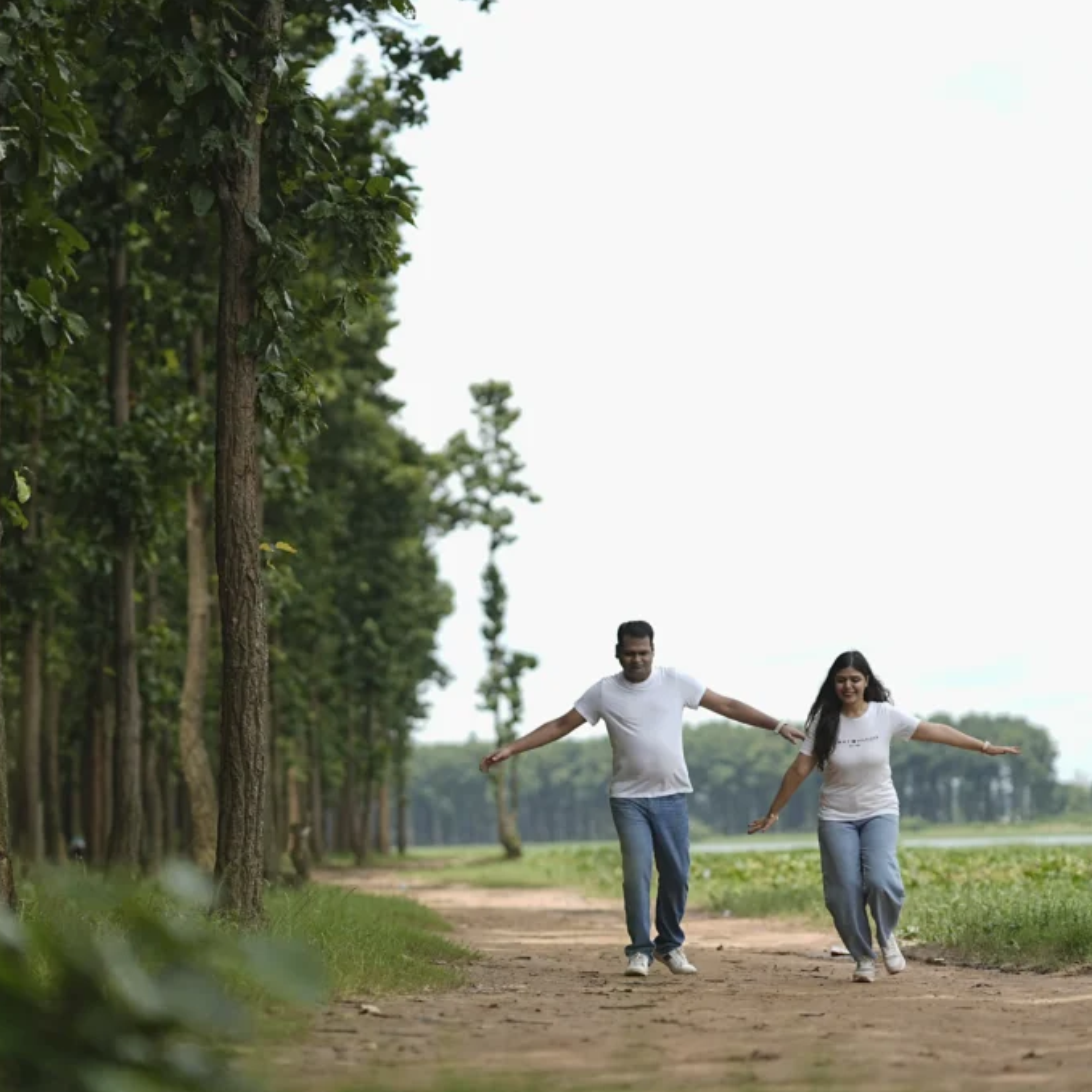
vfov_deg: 16.0
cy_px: 546
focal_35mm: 109
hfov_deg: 16.0
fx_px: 3890
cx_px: 457
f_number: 1.8
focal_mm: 85
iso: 80
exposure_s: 1/2000
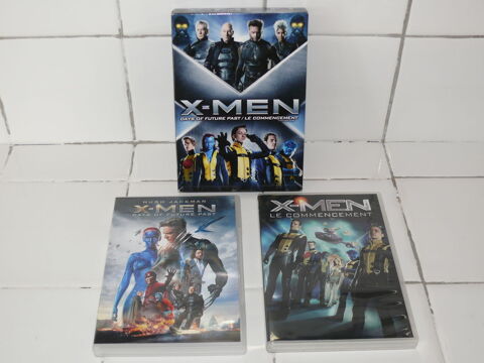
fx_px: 657
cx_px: 242
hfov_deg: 40.4
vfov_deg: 30.9
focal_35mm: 47
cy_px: 182
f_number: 2.8
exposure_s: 1/30
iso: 100
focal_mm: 9
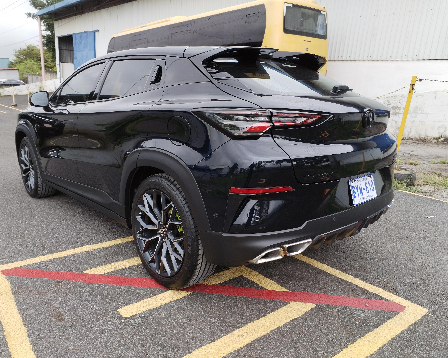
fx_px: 411
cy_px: 180
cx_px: 209
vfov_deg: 47.1
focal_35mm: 31
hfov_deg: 57.1
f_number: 1.8
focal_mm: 4.75
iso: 100
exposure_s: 1/159
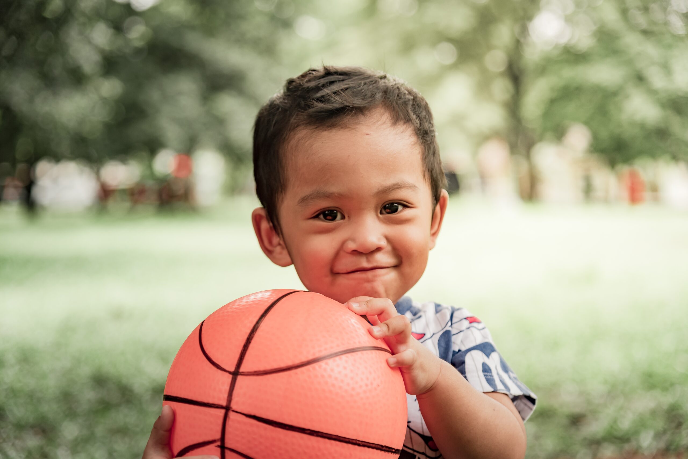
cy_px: 230
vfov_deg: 16.1
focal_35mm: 85
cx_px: 344
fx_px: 1625
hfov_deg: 23.9
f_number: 4
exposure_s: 1/250
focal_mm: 85
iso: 500
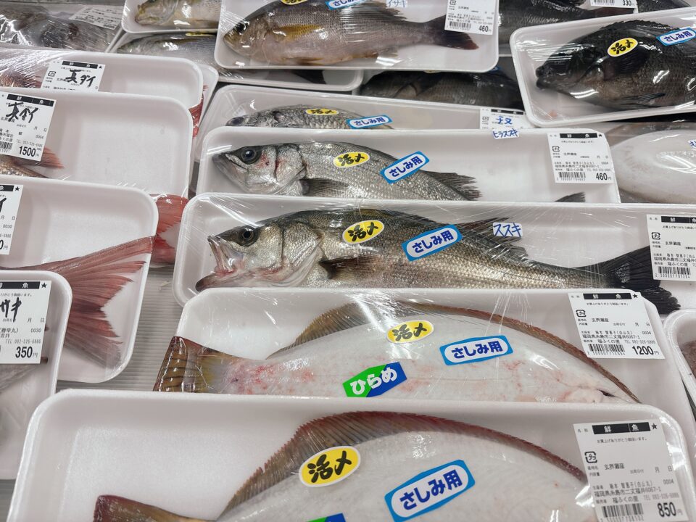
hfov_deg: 67.3
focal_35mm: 26
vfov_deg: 53.1
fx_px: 523
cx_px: 348
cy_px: 261
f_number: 1.6
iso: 80
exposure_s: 1/120
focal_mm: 5.96
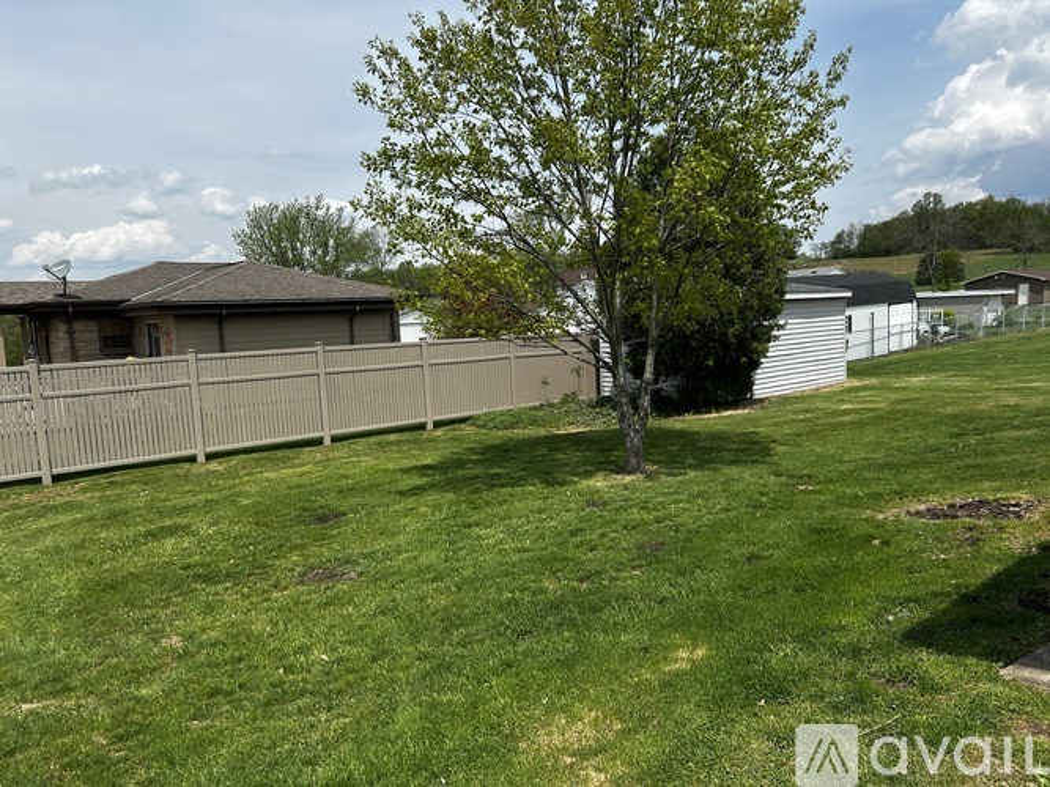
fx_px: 789
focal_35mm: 26
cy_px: 394
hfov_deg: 67.3
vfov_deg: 53.0
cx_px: 525
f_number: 1.5
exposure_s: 1/3968
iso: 50
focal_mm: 5.7
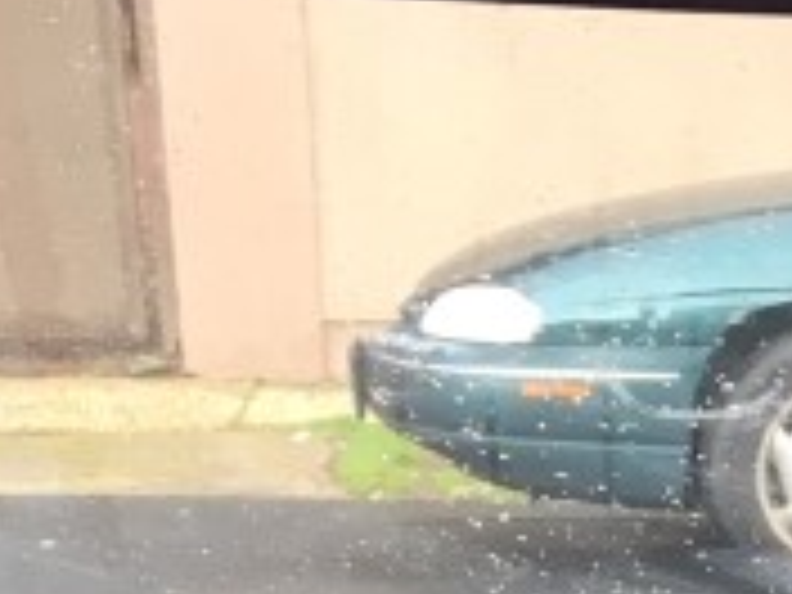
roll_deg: +2.1
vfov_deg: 7.9
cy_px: 1584
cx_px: 814
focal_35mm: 169
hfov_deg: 11.6
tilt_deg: -23.9
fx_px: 3867
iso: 25
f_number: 2.2
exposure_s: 1/40
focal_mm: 4.15
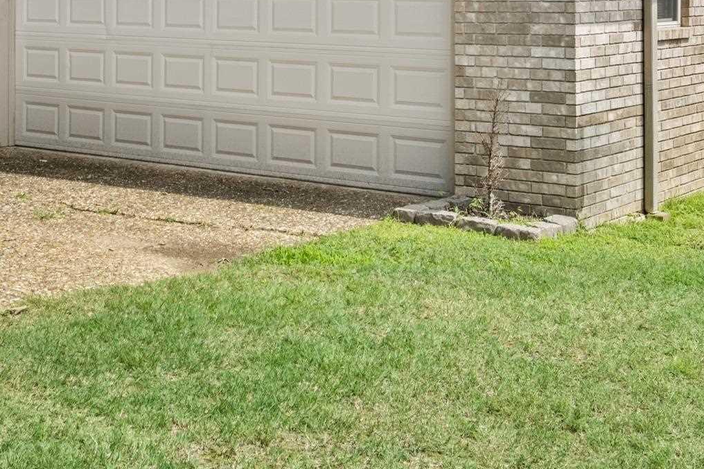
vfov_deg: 20.4
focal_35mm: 64
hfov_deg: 30.9
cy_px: -29
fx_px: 1251
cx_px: 178
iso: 400
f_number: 8
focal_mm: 17.4
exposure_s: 1/60
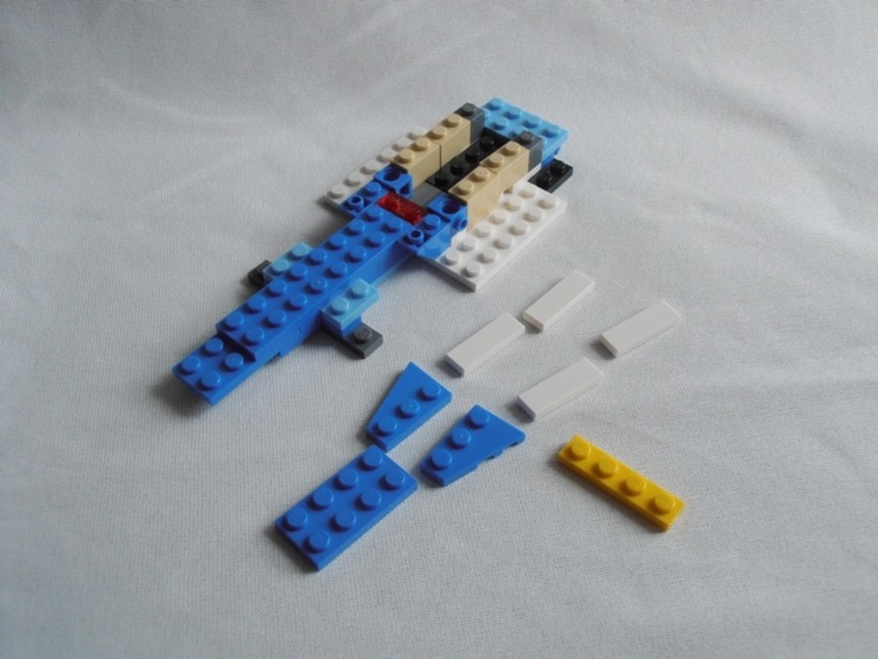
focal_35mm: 37
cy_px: 330
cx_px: 439
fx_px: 938
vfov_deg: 38.7
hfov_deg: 50.1
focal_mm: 6.61
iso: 80
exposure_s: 1/250
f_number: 3.9
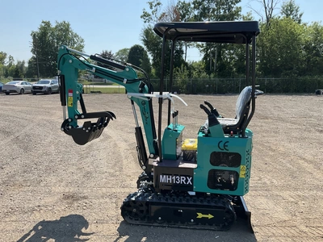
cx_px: 162
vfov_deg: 48.2
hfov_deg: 61.7
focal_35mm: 29
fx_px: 271
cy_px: 121
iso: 25
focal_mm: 3
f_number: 1.8
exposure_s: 1/1221
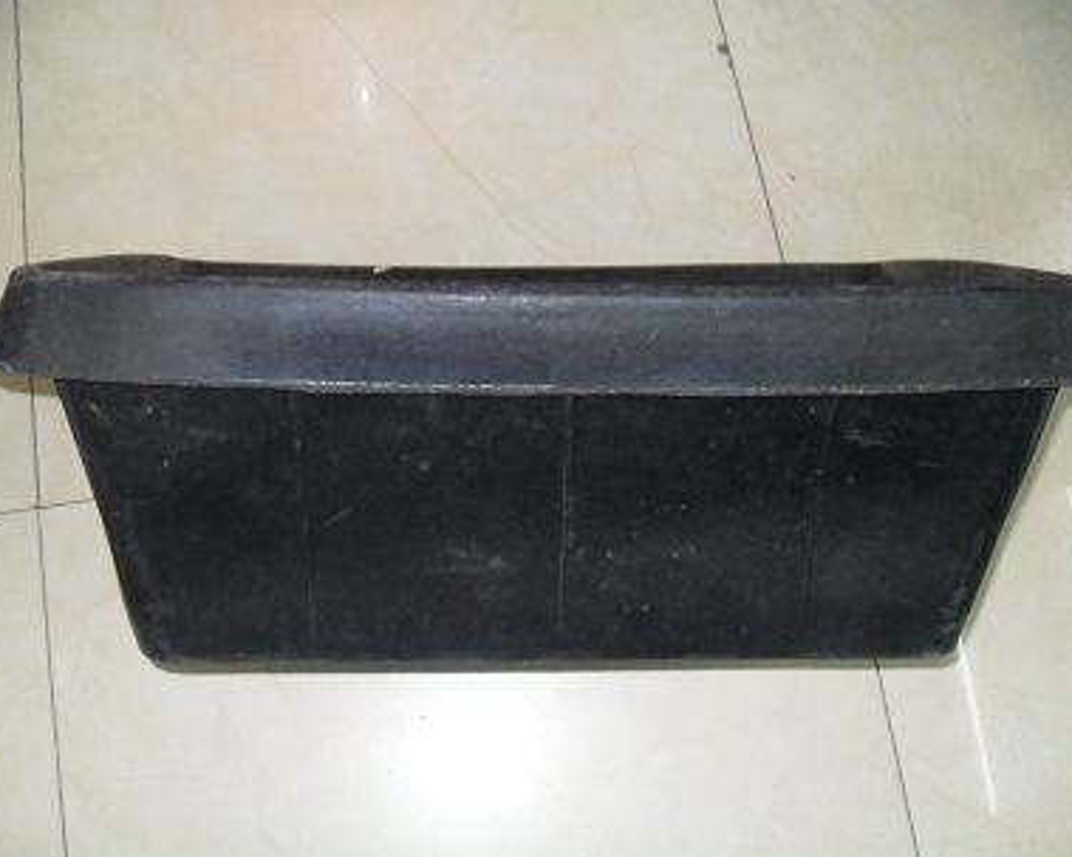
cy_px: 427
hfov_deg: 49.1
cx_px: 537
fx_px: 1174
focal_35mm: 37
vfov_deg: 40.1
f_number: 2.8
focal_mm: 6.2
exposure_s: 1/45
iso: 400
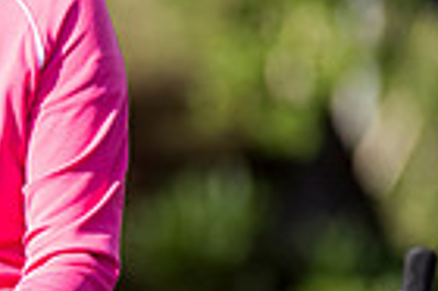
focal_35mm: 1243
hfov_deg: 1.7
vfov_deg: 1.1
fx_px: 15105
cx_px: -460
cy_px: 114
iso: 800
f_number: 5.6
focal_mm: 300
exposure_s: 1/2500
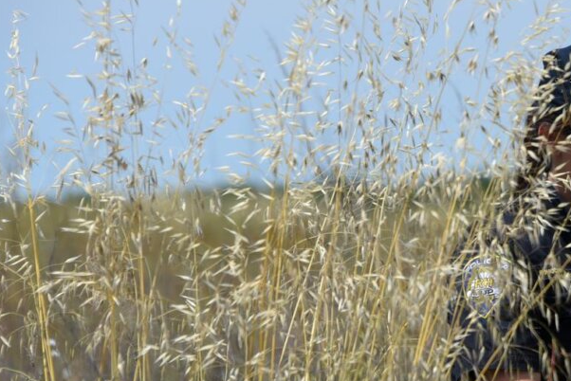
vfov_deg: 2.9
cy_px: 319
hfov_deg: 4.3
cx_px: 500
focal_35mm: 481
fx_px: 7632
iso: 250
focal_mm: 230
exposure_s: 1/800
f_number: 7.1
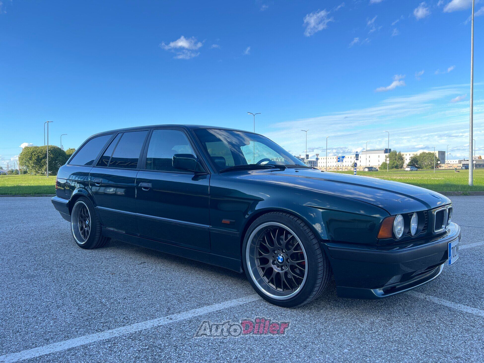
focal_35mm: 26
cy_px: 182
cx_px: 242
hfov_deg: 67.3
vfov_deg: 53.1
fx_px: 364
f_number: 1.5
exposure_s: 1/414
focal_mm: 5.7
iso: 50
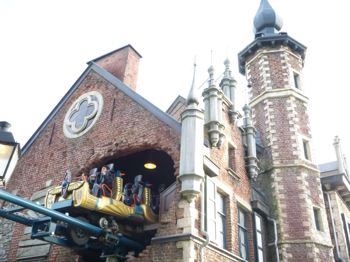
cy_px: 131
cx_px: 175
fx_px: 384
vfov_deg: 37.7
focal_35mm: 38
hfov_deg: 49.0
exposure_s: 1/80
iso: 250
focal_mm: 6.8
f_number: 4.5
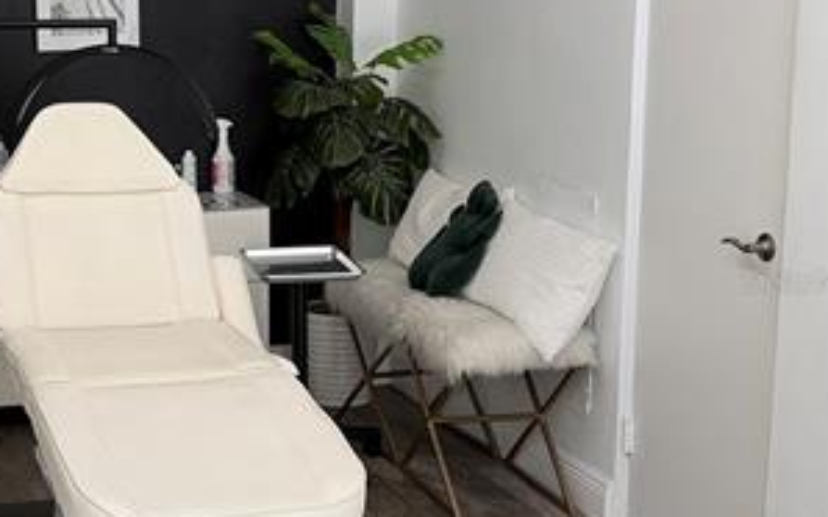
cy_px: 281
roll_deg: +0.9
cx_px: 69
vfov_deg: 18.3
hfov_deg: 27.8
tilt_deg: -11.3
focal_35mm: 71
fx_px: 1602
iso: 32
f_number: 1.6
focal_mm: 5.96
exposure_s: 1/120
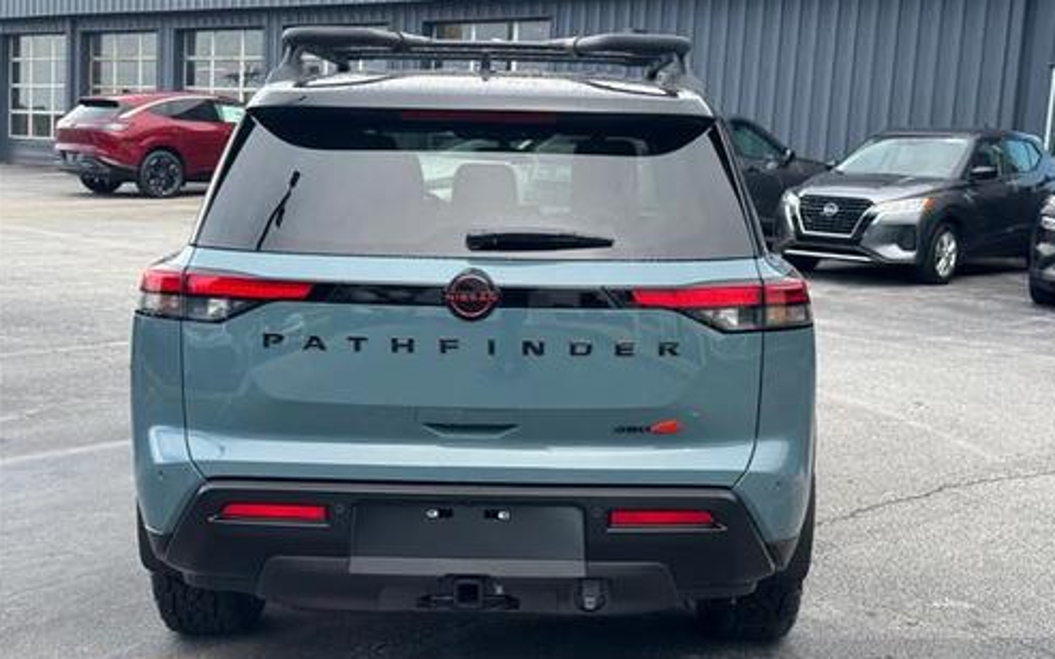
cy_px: 364
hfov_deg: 38.9
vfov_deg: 24.9
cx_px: 531
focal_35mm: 52
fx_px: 1495
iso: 64
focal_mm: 6.76
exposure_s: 1/664
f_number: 1.78
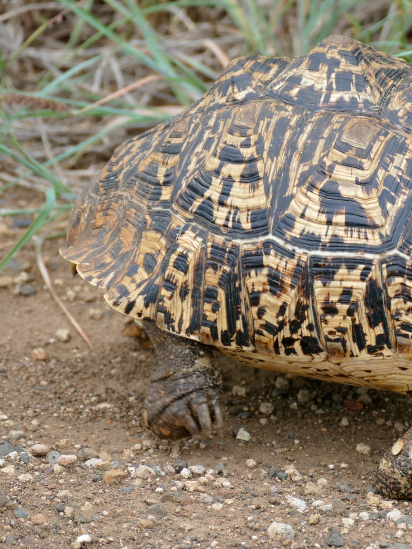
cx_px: 368
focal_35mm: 396
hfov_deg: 3.8
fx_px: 6285
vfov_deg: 5.0
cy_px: 274
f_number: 4
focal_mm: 100.06
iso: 125
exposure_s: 1/320
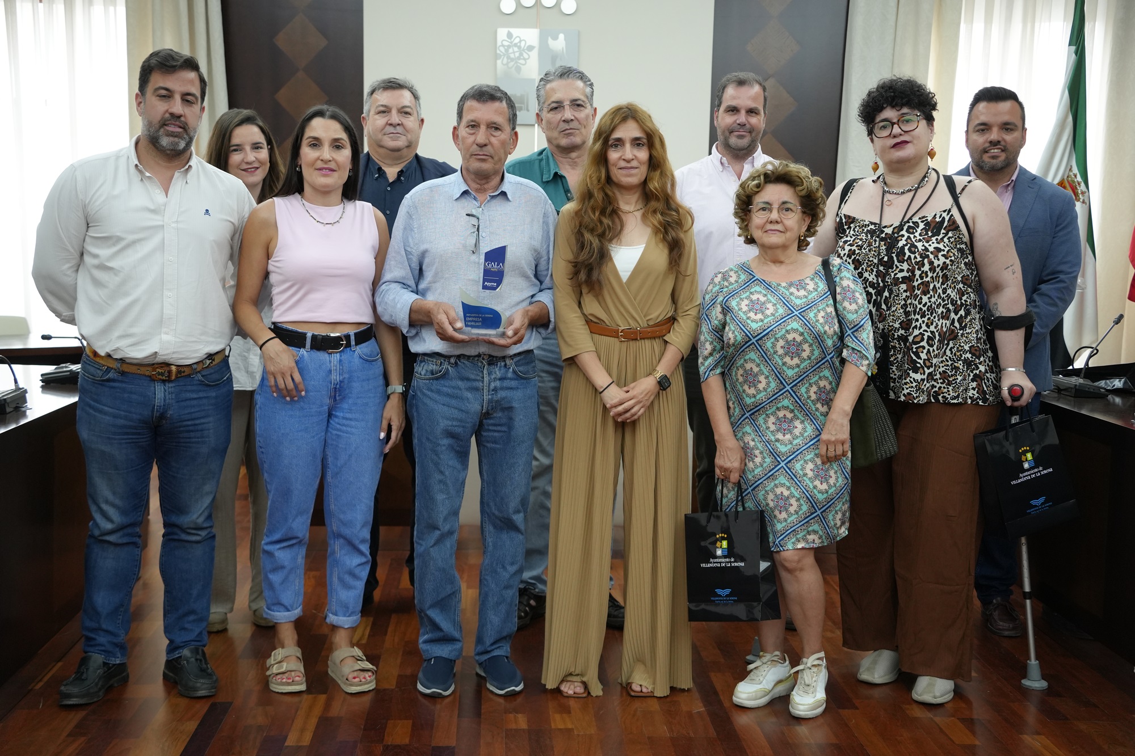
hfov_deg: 42.7
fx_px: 1450
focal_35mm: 46
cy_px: 378
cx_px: 568
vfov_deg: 29.2
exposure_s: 1/160
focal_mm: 46
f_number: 4
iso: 1600
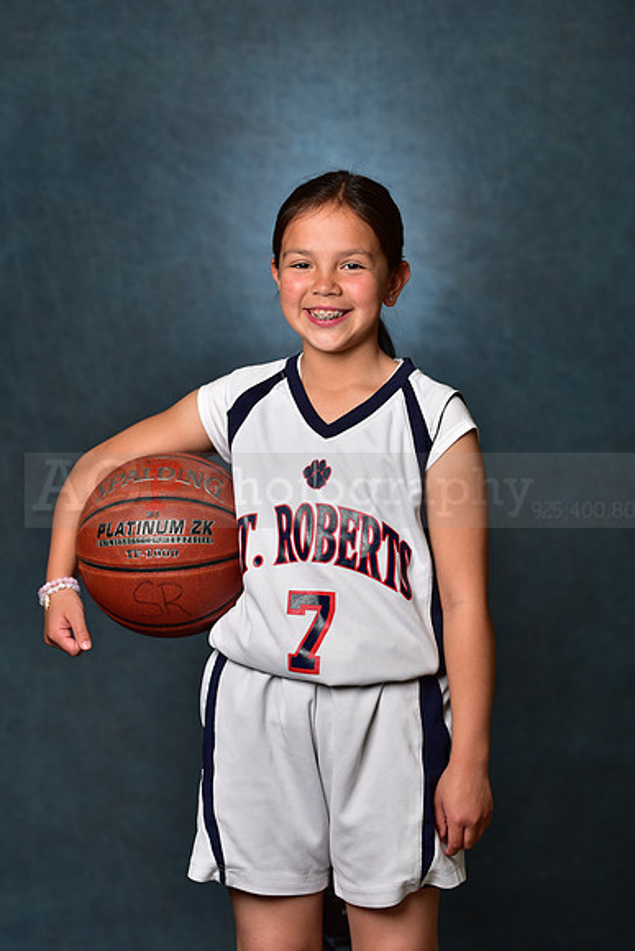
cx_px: 318
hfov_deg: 11.4
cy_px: 476
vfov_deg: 17.1
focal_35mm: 120
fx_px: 3173
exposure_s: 1/200
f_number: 4.5
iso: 250
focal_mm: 120
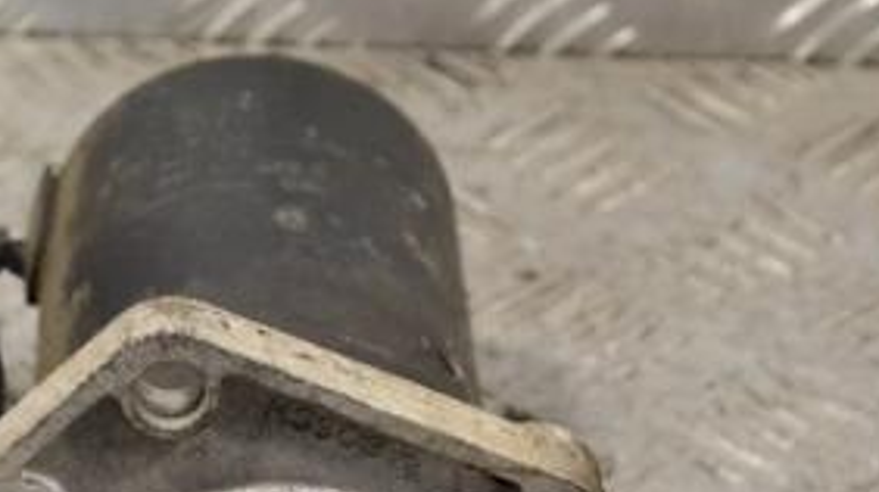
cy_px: 536
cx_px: 159
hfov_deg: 11.7
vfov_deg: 6.5
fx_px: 4287
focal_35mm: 184
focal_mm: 55
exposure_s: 1/320
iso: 3200
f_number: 9
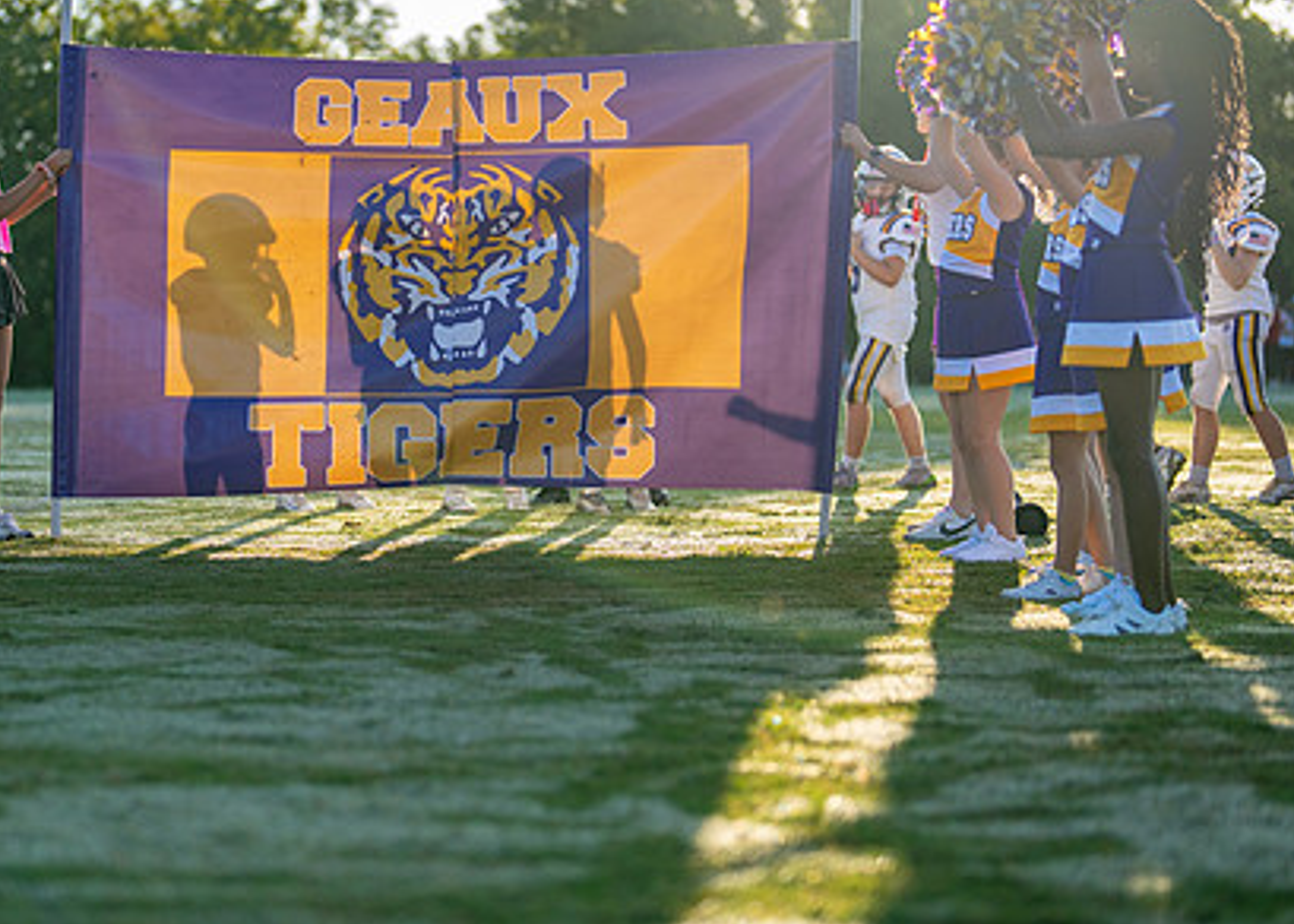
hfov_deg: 23.6
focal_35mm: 84
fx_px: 3087
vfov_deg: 17.0
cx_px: 428
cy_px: 361
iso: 100
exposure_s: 1/3200
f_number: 1.2
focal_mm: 50
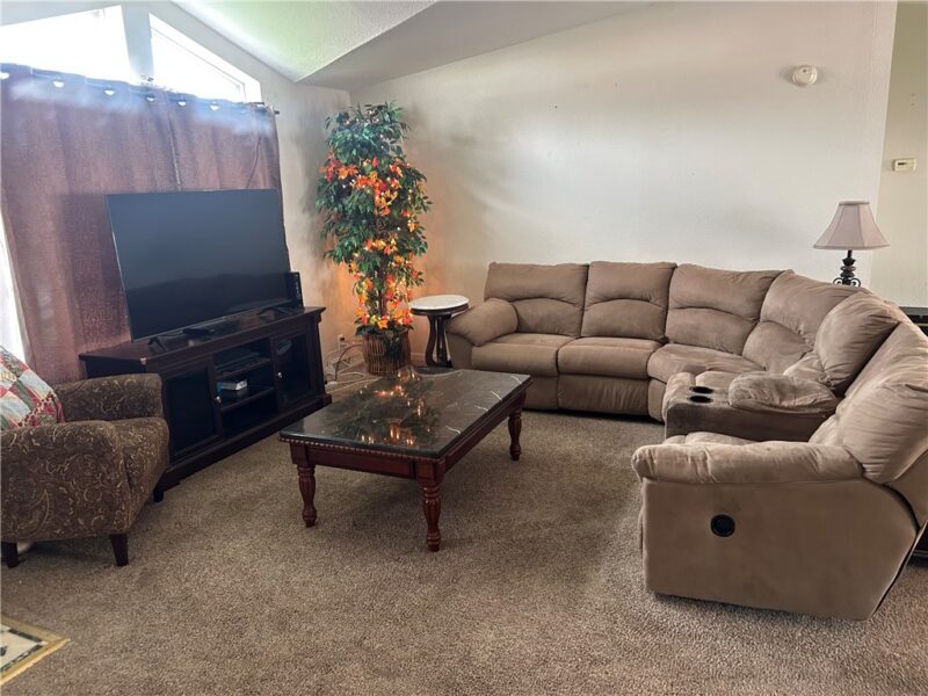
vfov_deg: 53.1
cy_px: 348
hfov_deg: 67.3
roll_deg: +2.1
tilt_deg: -12.5
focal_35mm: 26
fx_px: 697
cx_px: 464
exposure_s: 1/60
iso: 320
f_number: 1.5
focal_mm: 5.7
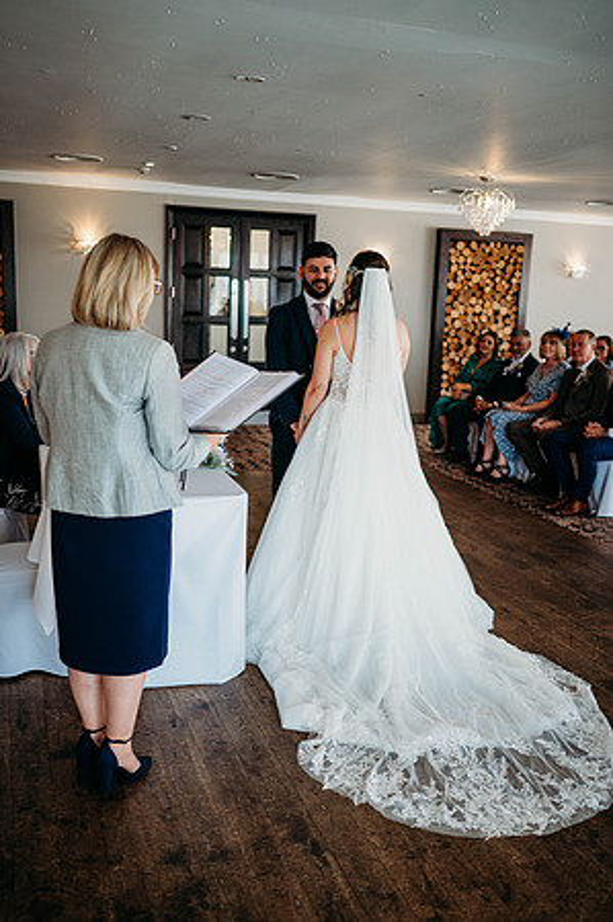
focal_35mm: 35
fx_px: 896
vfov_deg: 54.5
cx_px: 306
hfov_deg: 37.8
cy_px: 461
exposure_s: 1/1000
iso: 400
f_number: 1.8
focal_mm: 35
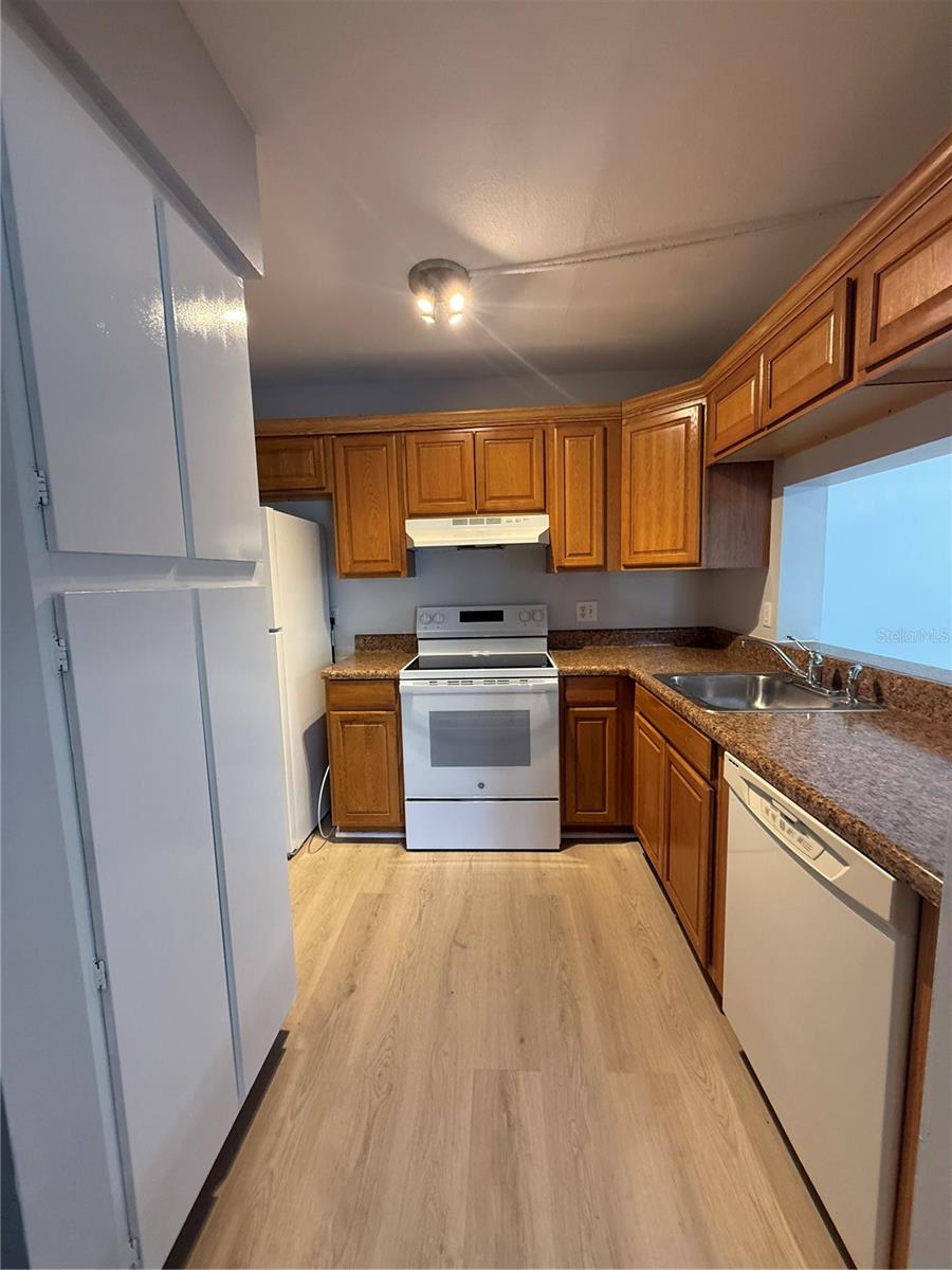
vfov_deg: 102.1
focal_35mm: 14
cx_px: 476
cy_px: 635
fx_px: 513
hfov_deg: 85.7
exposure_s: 1/60
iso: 250
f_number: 2.2
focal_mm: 2.22
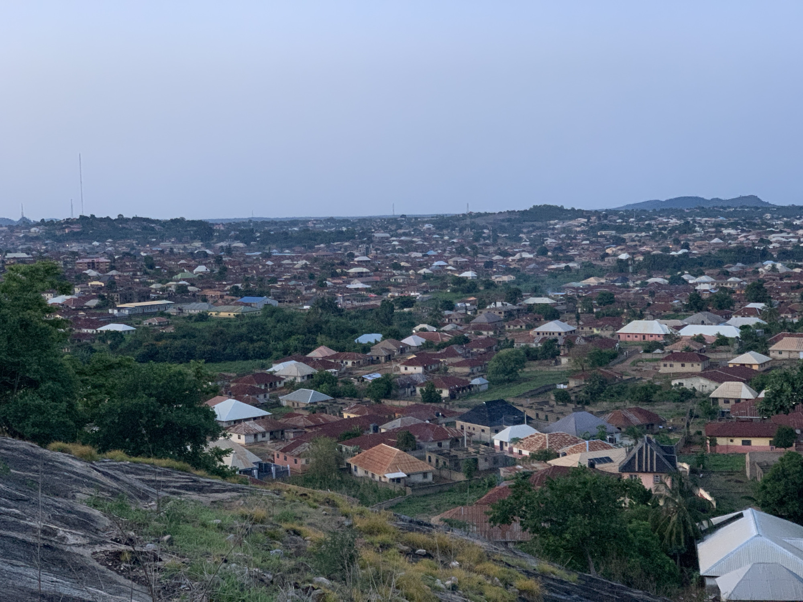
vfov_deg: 28.0
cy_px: 301
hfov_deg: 36.8
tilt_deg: -3.3
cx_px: 402
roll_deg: +1.2
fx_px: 1206
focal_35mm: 52
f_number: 2.4
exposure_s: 1/60
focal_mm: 6
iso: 400
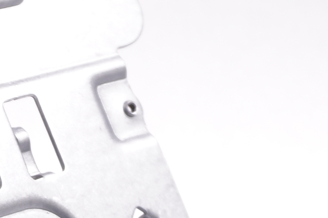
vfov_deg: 7.6
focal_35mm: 177
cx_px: -177
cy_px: 330
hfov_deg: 11.1
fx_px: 1611
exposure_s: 1/100
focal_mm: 24
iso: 320
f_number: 5.6
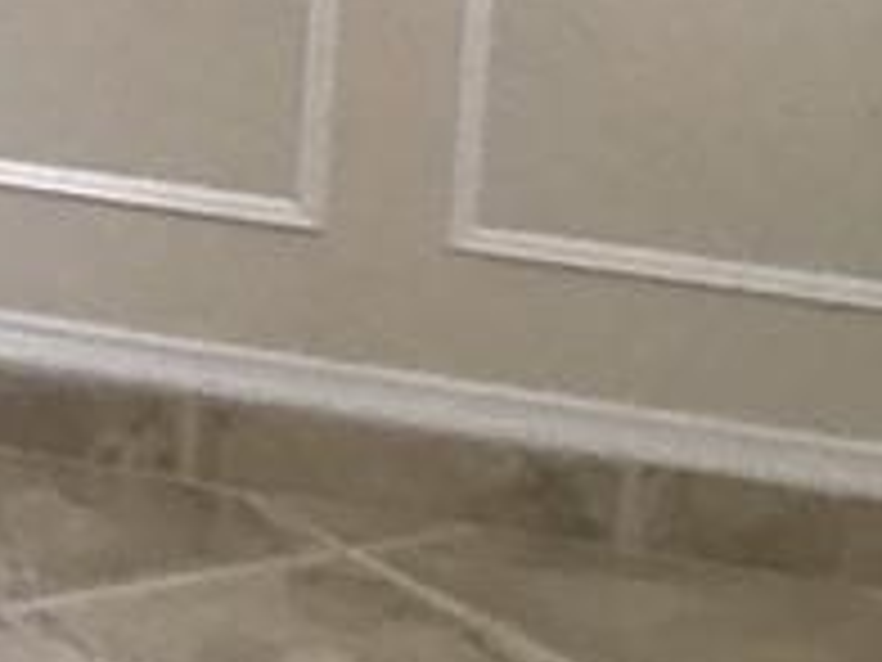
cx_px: -842
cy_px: -676
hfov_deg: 11.1
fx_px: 4128
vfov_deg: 8.7
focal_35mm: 162
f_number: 2.4
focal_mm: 3.3
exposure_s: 1/30
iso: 50
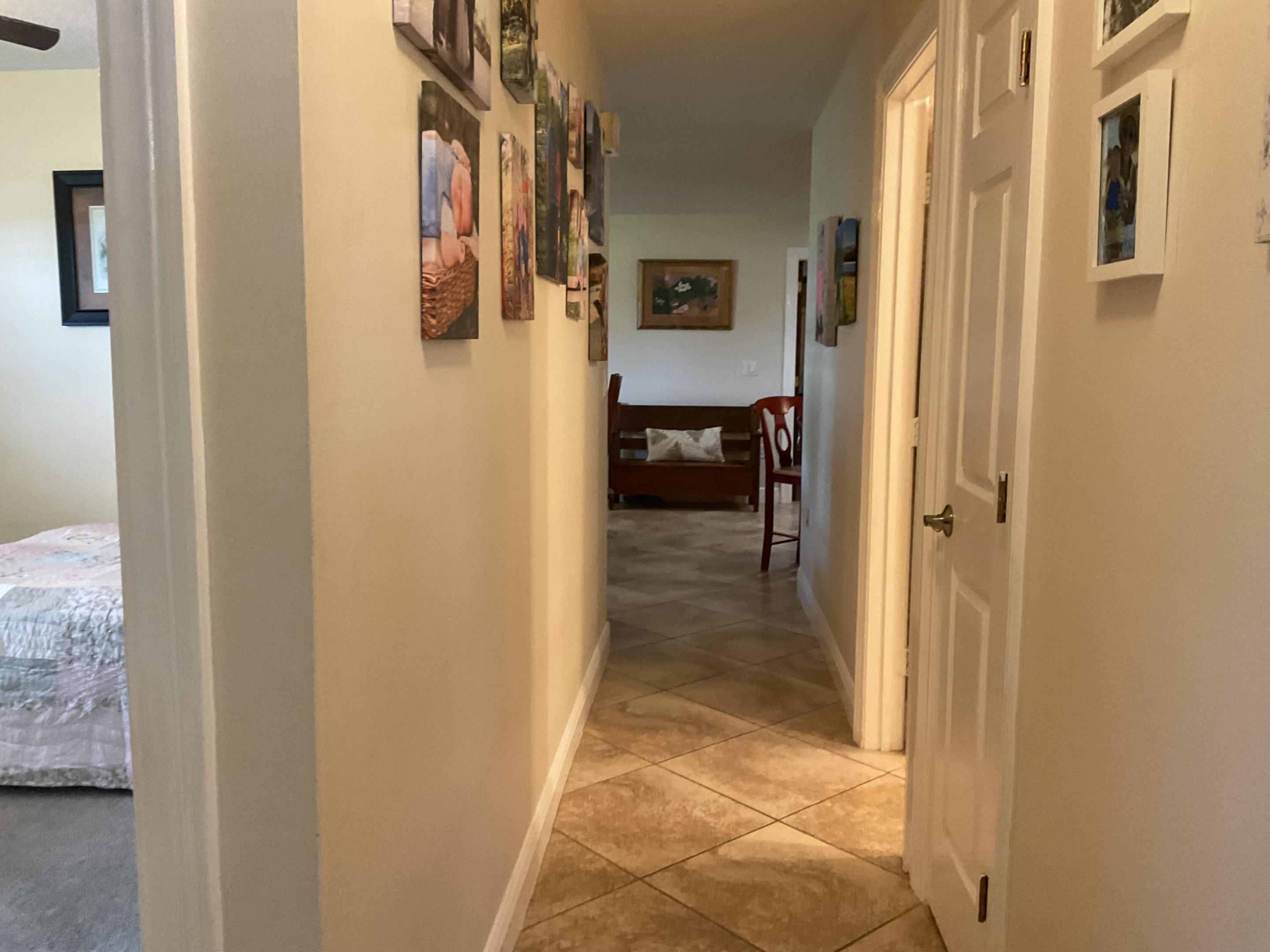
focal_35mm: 29
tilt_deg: -4.1
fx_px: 1064
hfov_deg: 61.7
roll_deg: -1.0
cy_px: 476
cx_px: 635
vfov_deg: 48.2
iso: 200
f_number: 1.8
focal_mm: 3
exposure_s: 1/60
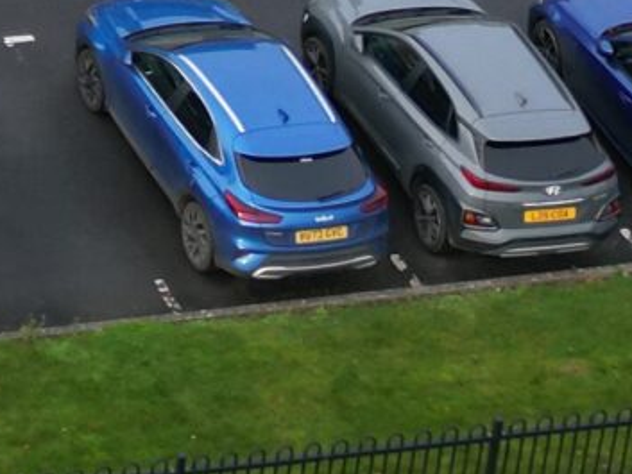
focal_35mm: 174
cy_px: -606
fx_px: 3178
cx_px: -542
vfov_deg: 8.0
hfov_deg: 10.6
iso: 200
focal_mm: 6.72
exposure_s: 1/400
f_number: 1.7
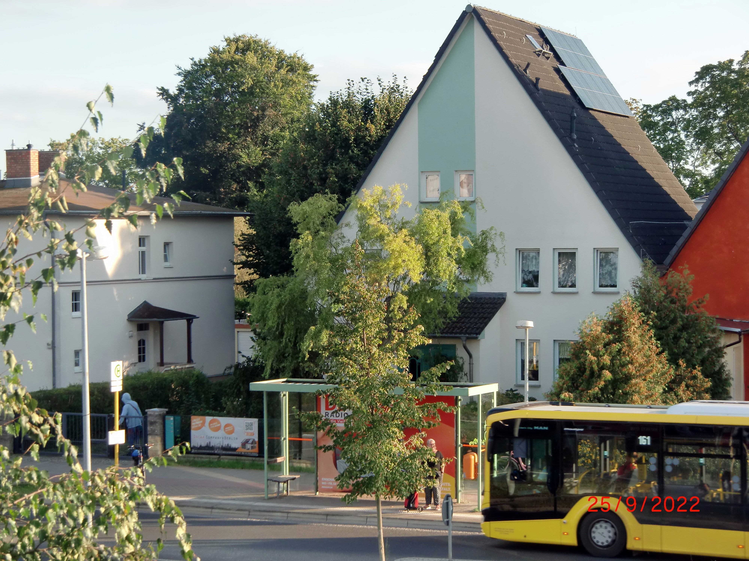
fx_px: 1644
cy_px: 280
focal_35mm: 76
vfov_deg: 19.4
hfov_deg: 25.7
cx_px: 374
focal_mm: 13.6
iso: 64
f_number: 4.6
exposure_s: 1/160
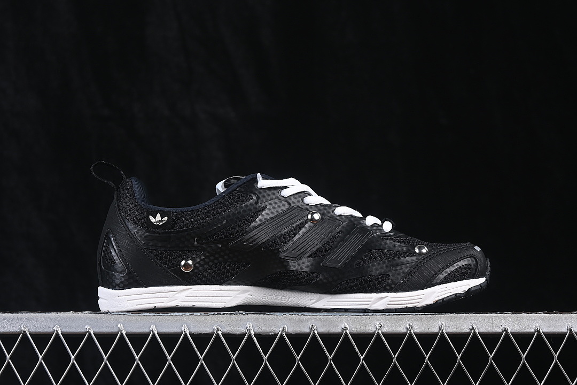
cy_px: 192
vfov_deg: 18.2
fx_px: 1202
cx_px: 288
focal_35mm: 75
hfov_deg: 27.0
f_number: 6.3
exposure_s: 1/60
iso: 160
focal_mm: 50
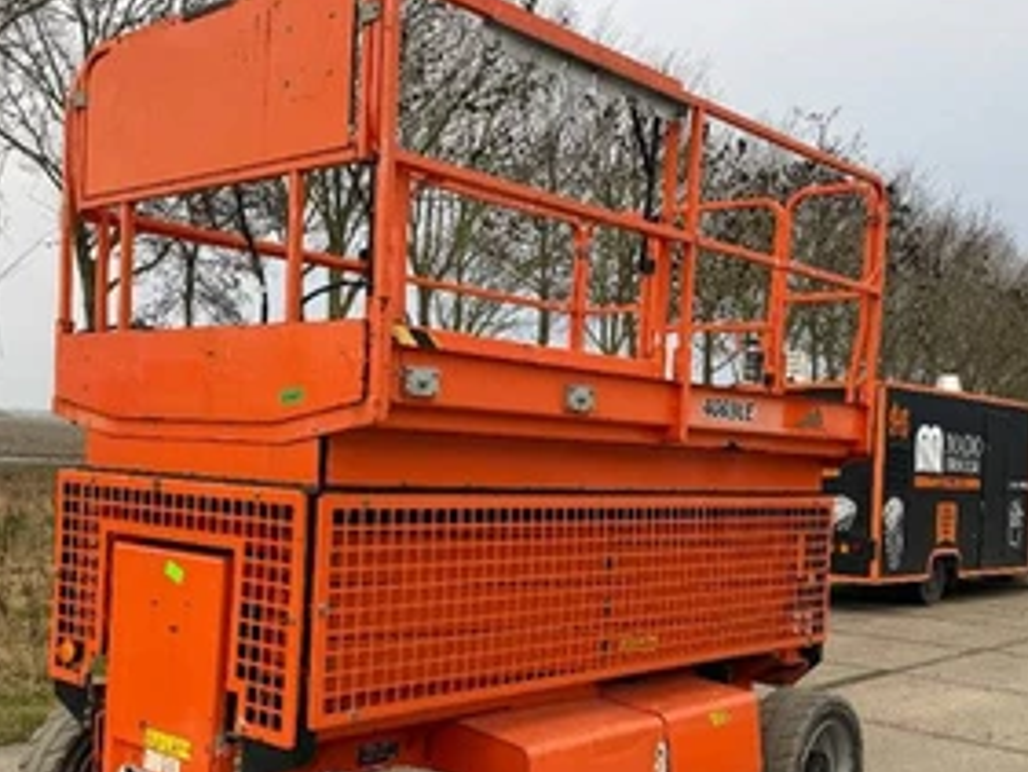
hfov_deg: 45.7
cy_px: 487
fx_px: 1218
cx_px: 457
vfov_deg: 35.0
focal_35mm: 41
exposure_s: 1/403
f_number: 1.78
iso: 80
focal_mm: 6.76
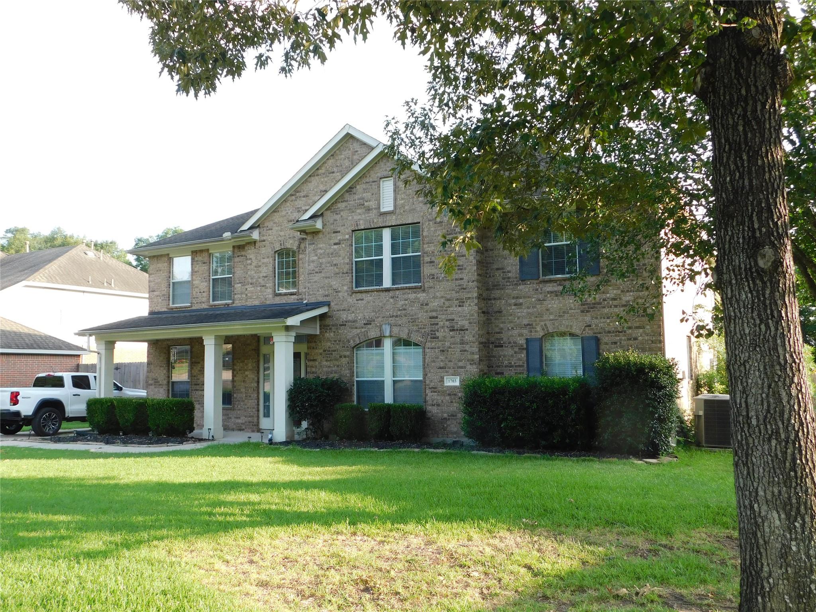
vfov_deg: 46.8
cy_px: 306
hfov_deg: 60.0
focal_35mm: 30
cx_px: 408
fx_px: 707
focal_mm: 5.3
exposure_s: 1/160
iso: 125
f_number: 3.2
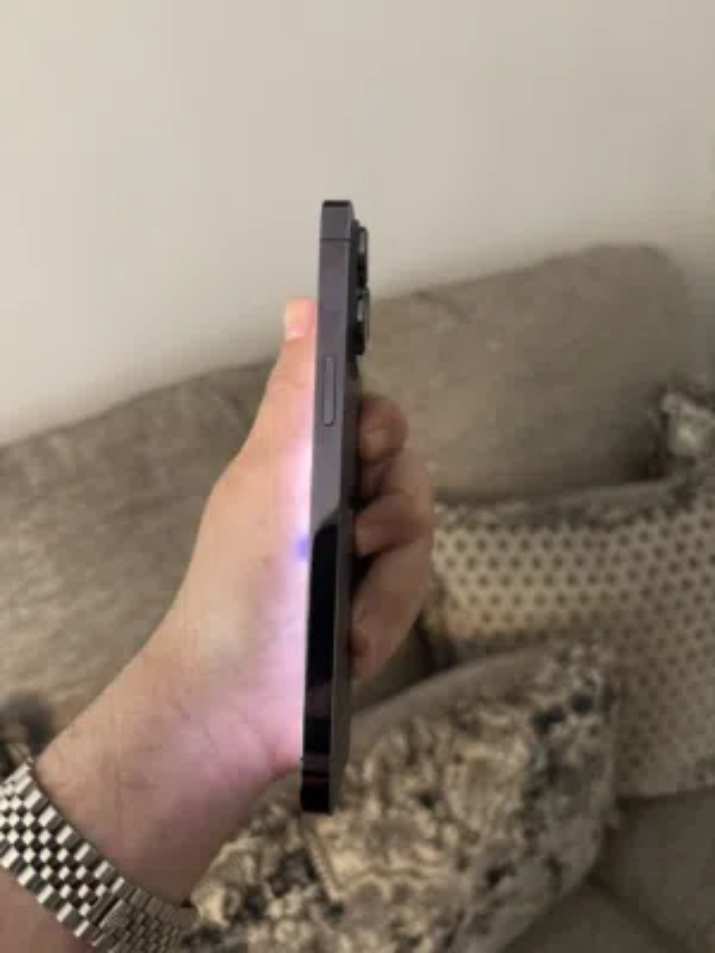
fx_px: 716
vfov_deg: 67.3
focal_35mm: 26
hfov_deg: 53.1
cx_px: 358
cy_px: 476
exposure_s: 1/40
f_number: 1.6
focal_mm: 5.96
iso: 640
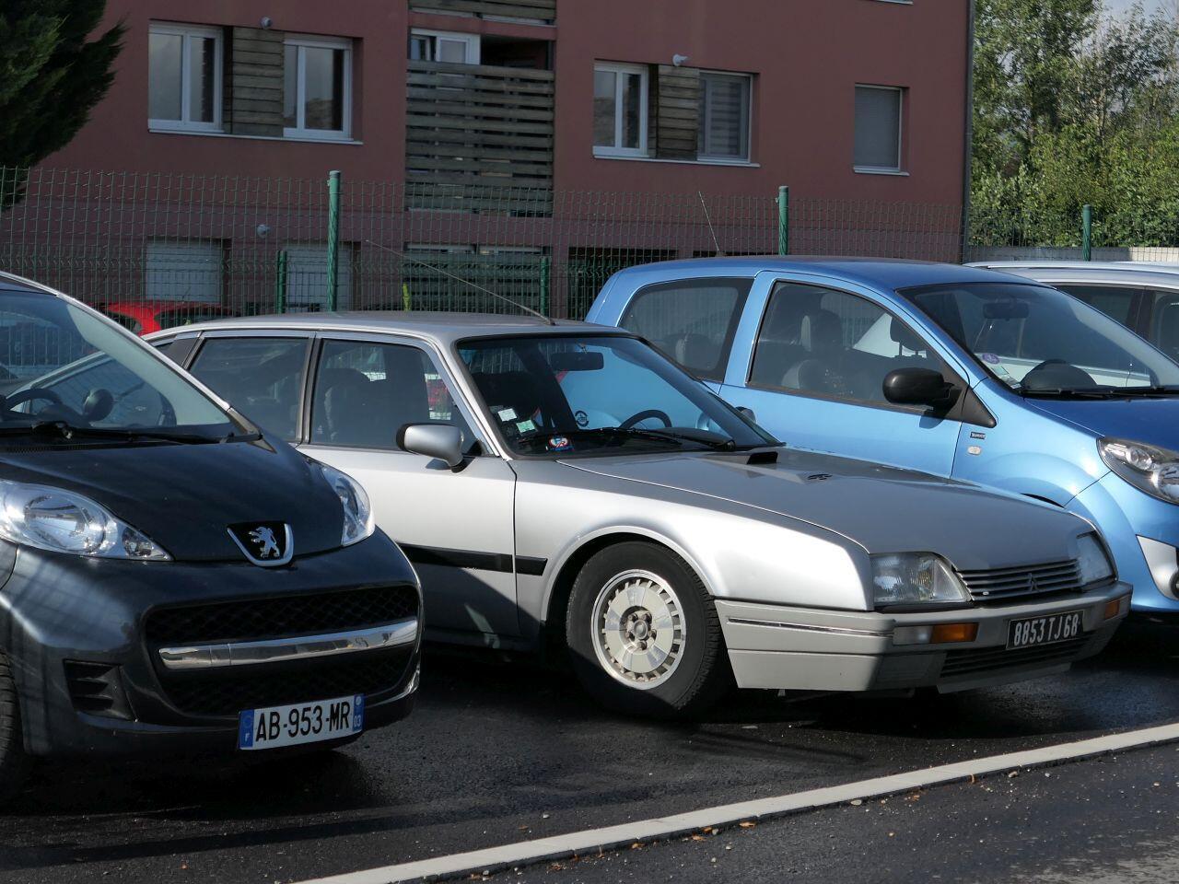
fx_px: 3508
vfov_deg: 14.4
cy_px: 442
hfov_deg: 19.1
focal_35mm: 103
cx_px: 590
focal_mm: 26.4
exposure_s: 1/3200
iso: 125
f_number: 2.8
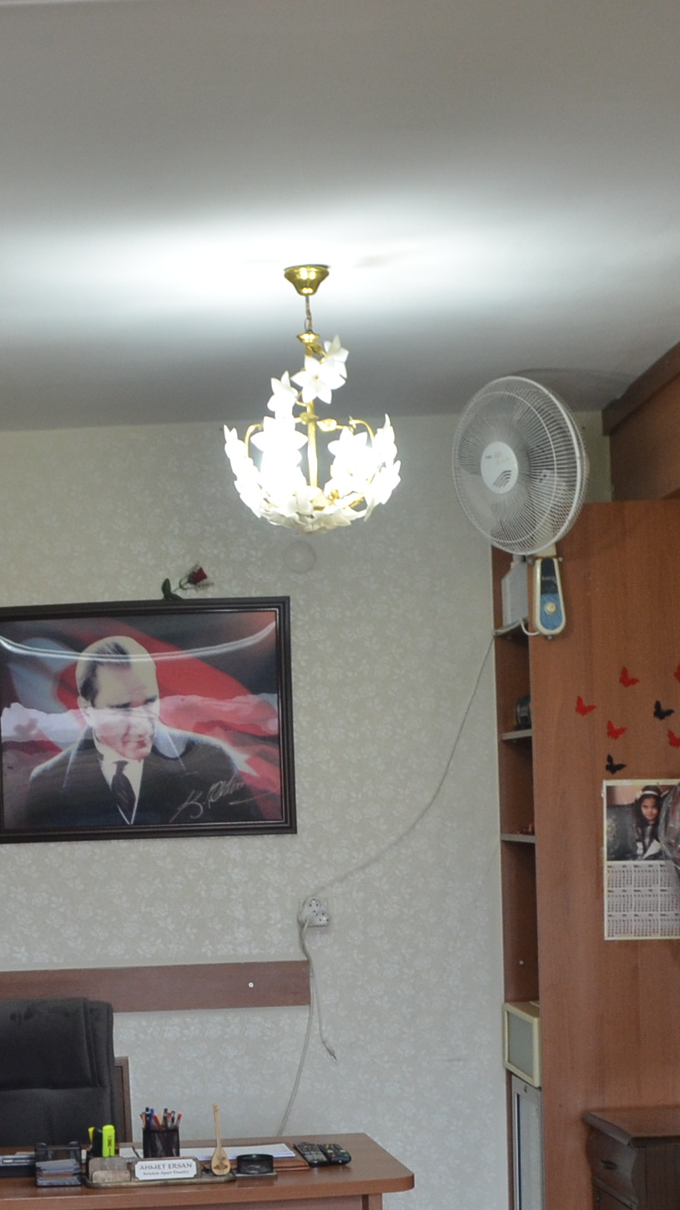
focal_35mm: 80
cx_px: 60
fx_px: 2565
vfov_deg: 26.1
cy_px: 952
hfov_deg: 14.9
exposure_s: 1/60
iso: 500
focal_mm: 20
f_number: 4
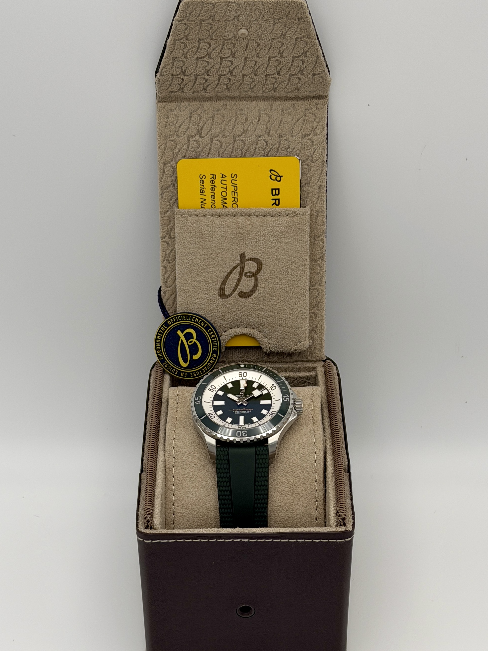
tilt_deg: -36.3
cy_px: 326
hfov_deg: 30.3
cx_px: 244
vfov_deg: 39.7
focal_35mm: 48
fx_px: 902
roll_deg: +0.2
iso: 64
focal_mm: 6.76
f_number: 1.78
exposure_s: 1/819
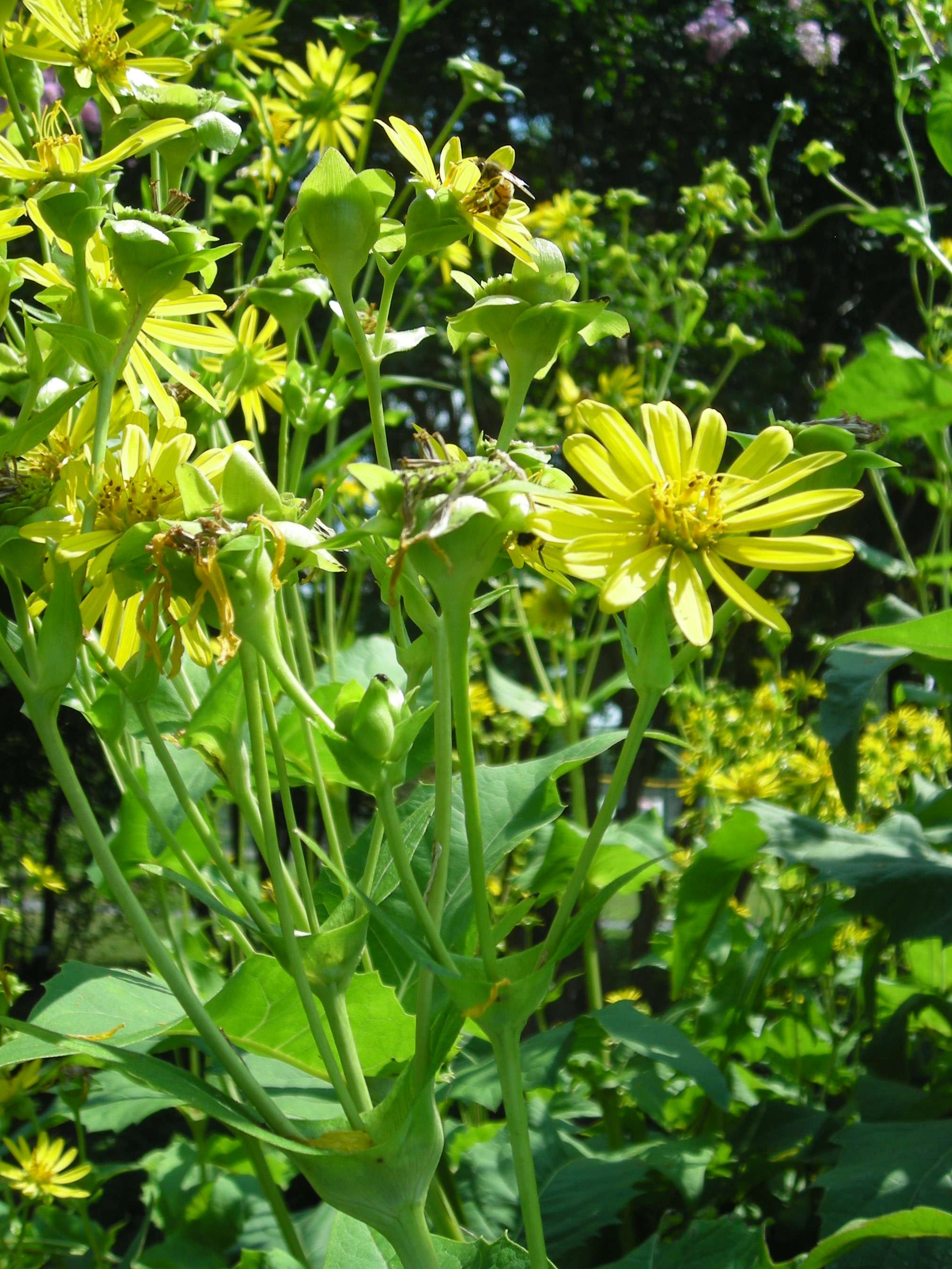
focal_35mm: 43
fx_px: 1577
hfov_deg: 33.6
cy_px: 611
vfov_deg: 43.8
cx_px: 457
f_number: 6.6
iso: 50
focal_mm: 6.8
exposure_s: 1/129
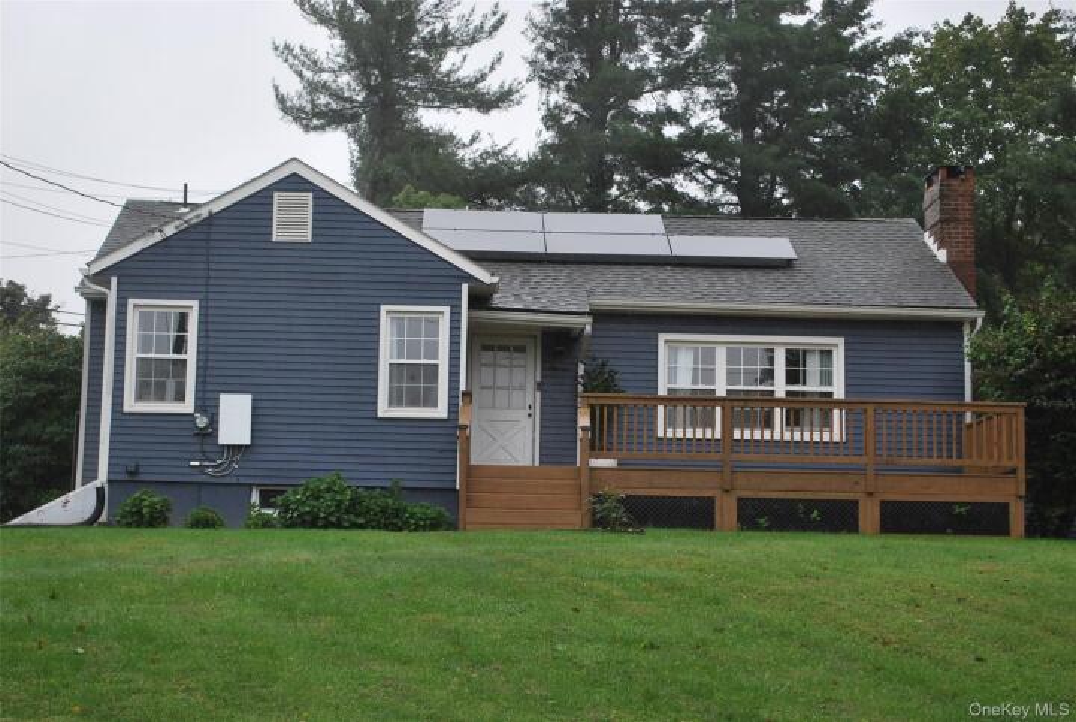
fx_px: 1976
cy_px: 361
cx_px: 538
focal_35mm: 66
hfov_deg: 30.5
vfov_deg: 20.7
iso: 100
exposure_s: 1/125
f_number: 5.6
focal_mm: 44
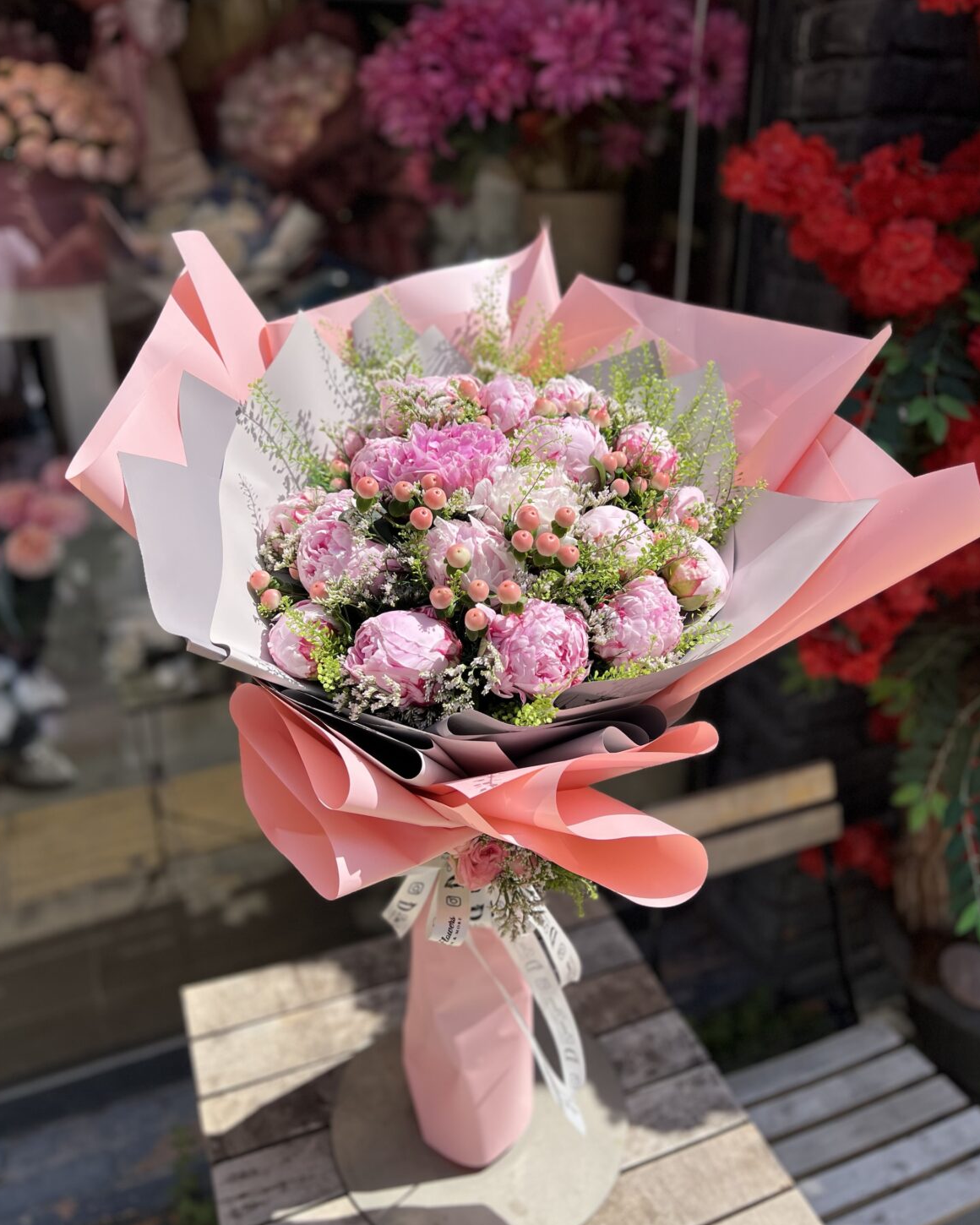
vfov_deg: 62.2
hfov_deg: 51.5
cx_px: 498
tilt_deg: -21.8
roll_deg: +0.1
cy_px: 580
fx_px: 1015
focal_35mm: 28
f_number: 1.5
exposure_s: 1/5076
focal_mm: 5.7
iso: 50
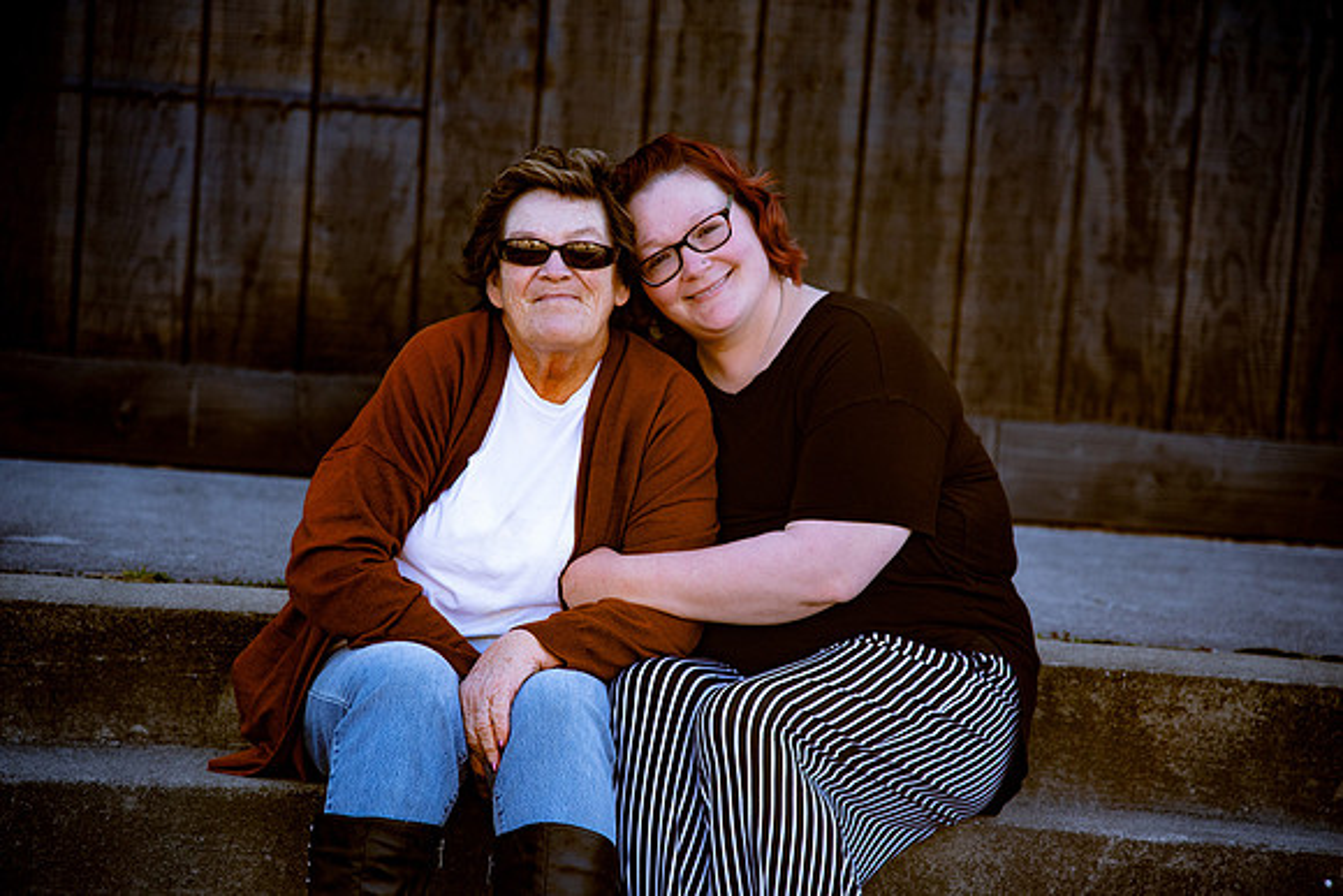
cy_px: 448
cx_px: 672
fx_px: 4478
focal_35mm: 120
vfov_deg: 11.4
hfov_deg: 17.1
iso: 800
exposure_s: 1/1000
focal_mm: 120
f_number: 4
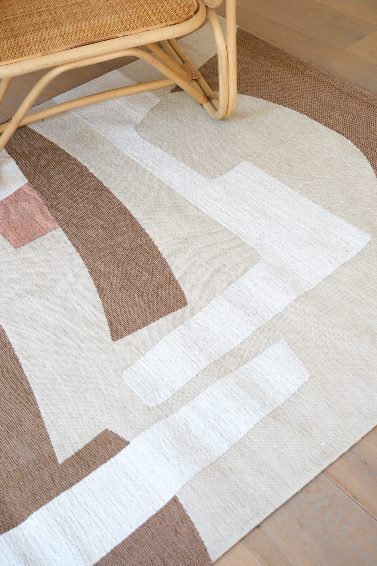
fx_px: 879
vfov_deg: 35.6
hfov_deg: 24.2
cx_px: 188
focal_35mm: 56
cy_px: 283
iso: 125
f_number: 4
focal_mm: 37.6
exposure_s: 1/2400
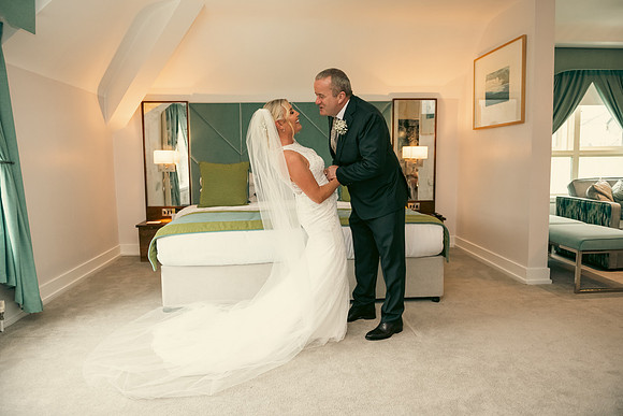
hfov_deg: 72.1
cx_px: 312
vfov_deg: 51.8
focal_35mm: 25
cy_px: 208
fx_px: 428
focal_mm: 24
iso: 800
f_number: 3.5
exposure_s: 1/160
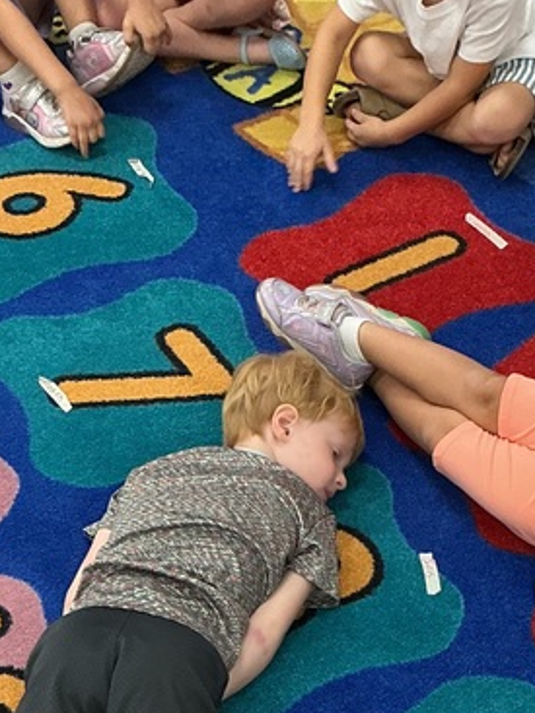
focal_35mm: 81
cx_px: 449
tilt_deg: -51.0
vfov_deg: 23.2
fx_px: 1670
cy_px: 709
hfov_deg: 18.0
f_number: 1.8
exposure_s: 1/60
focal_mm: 3
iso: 100
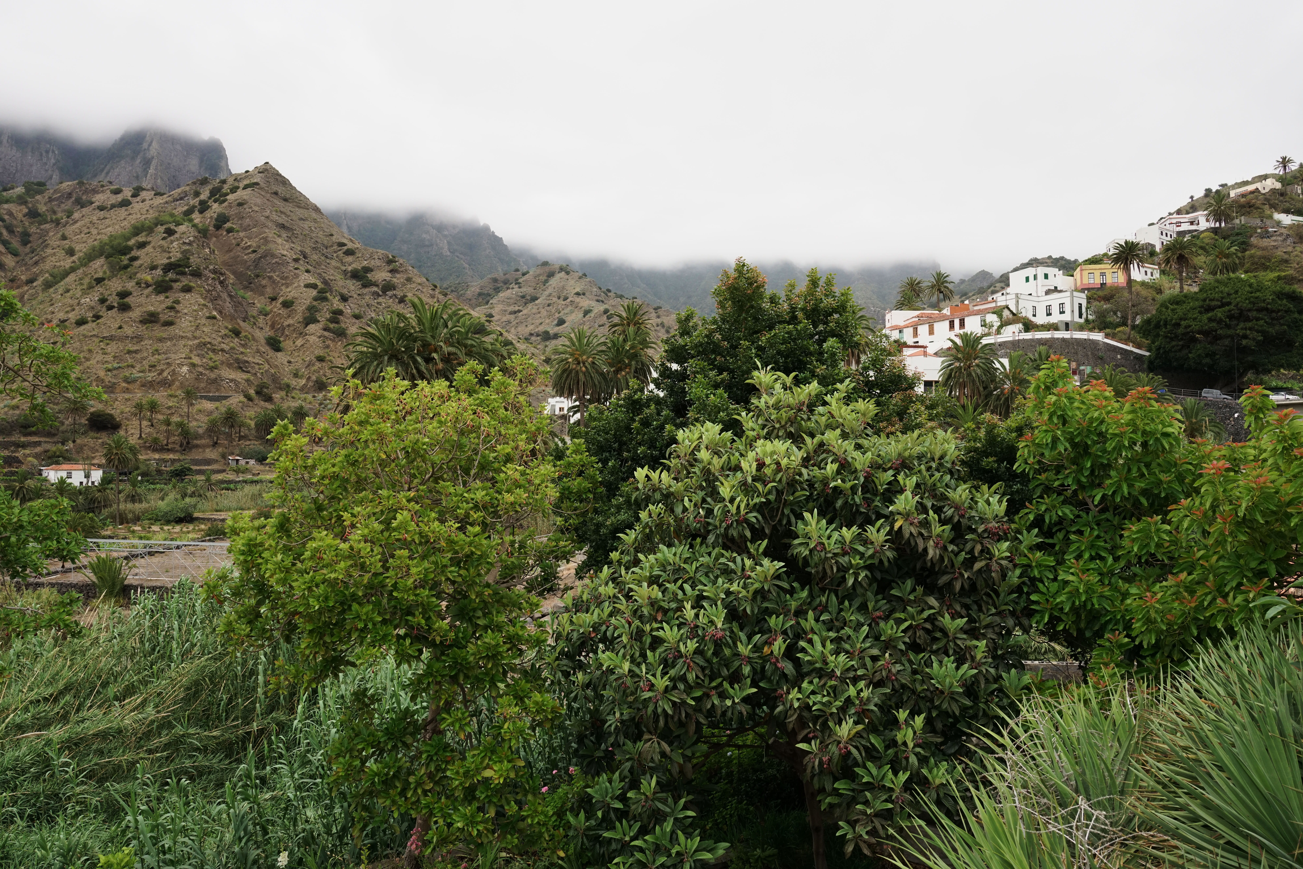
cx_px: 652
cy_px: 434
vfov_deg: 53.1
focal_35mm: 24
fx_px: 869
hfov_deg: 73.7
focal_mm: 24
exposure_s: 1/250
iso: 800
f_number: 7.1
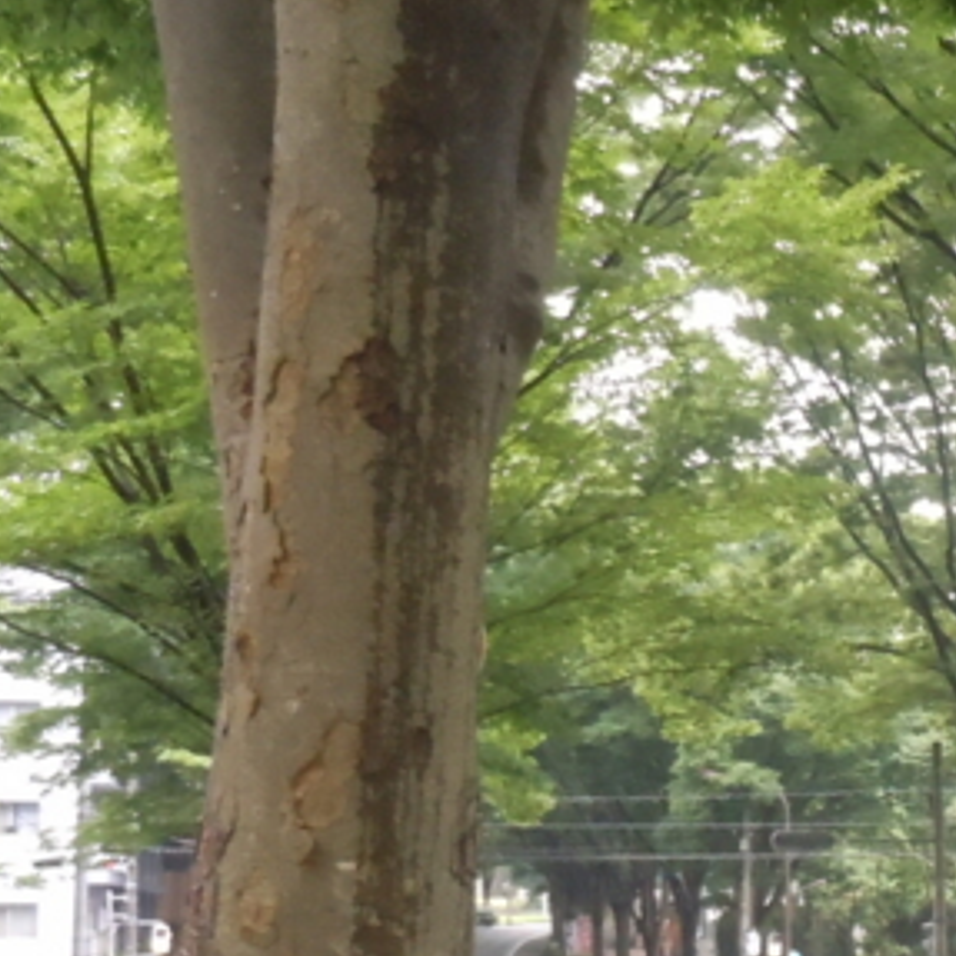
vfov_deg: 18.0
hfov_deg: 17.4
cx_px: 1089
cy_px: 723
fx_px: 3000
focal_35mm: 96
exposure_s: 1/30
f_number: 4.3
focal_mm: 6.9
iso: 800
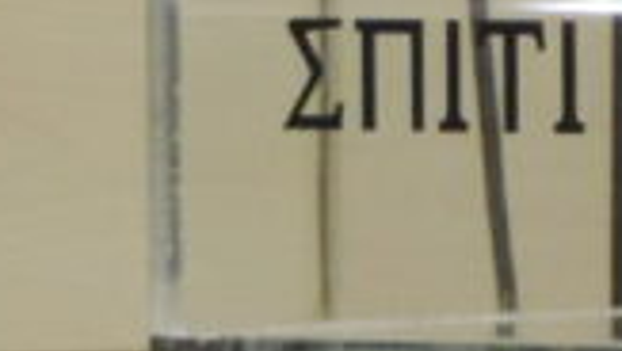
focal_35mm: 1265
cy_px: -656
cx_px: 1595
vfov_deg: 1.0
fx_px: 20881
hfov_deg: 1.7
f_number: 4.6
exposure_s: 1/25
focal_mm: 33
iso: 800
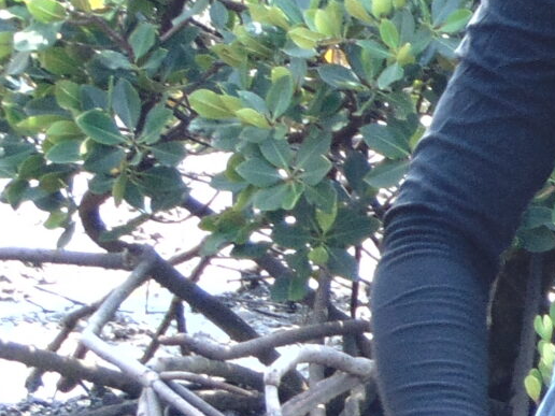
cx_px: 1222
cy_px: 187
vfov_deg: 2.8
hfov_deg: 3.7
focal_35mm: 536
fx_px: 8594
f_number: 3.9
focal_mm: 19.4
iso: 80
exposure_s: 1/60
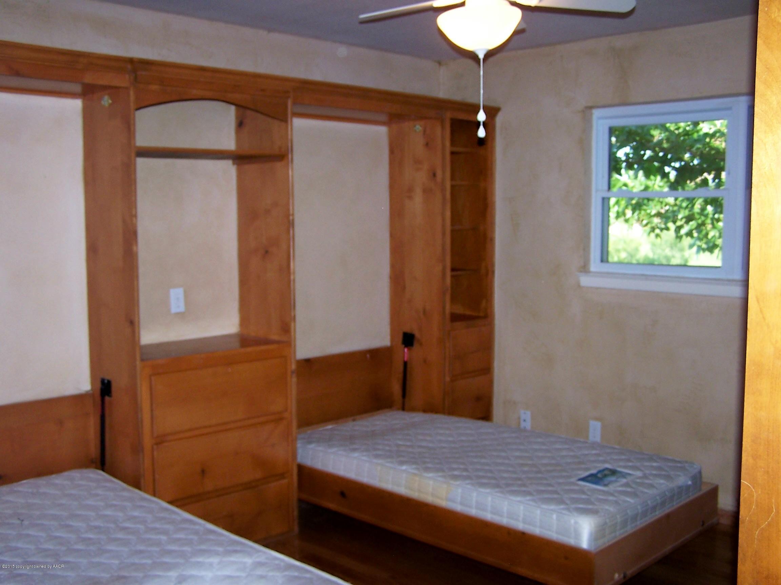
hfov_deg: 49.0
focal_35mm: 38
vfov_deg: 37.7
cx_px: 390
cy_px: 292
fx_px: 857
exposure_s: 1/60
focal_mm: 6.3
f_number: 2.8
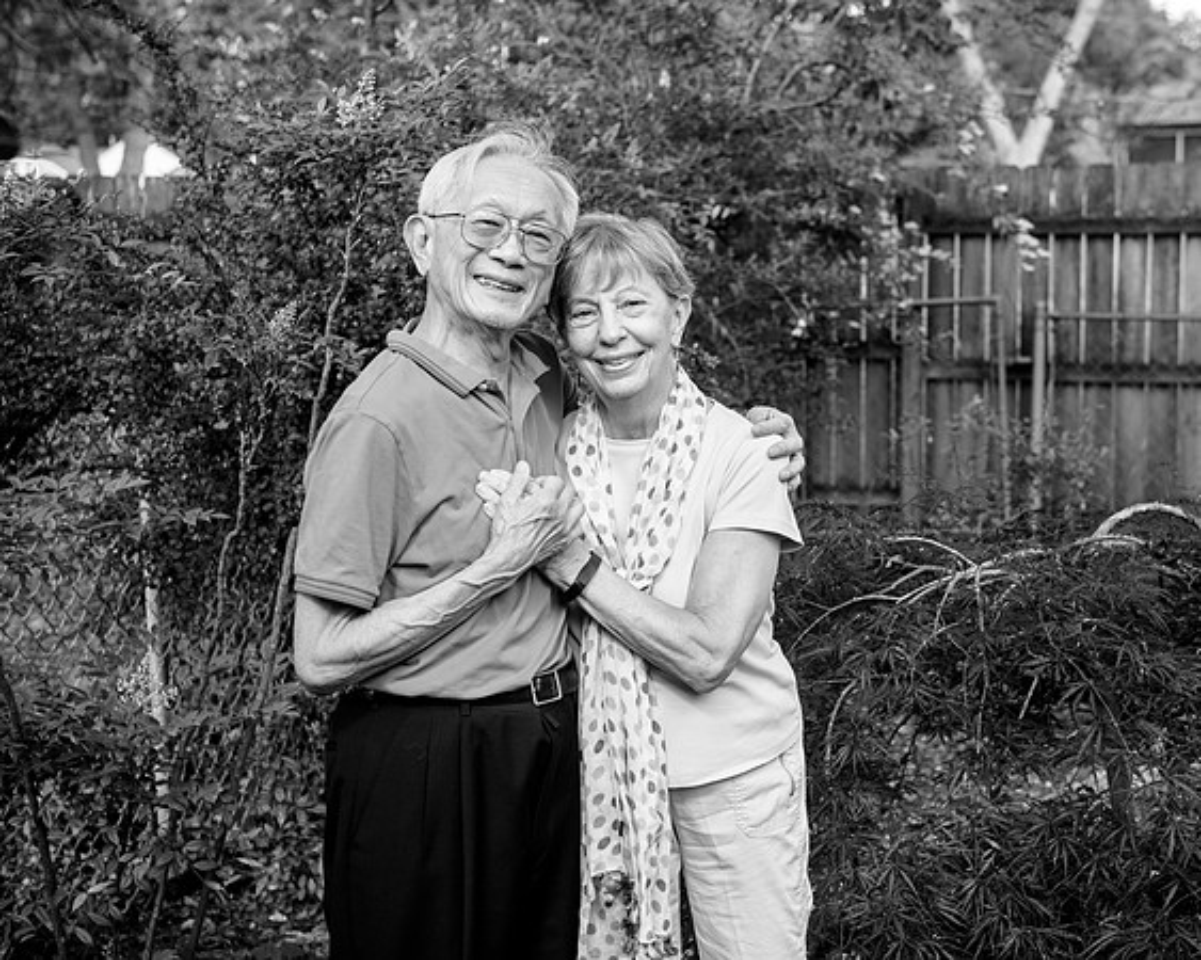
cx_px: 722
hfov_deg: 30.4
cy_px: 480
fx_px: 2203
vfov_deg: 24.6
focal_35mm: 62
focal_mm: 55
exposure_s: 1/400
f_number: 4.5
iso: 500
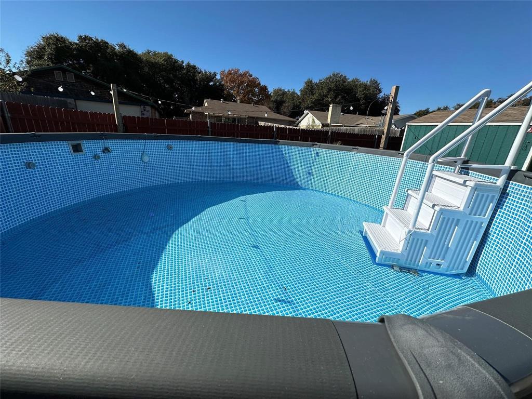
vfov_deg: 85.7
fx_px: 215
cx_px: 266
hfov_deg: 102.1
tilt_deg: -18.0
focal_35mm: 14
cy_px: 200
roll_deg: -4.1
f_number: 2.2
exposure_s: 1/4292
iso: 50
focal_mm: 2.22
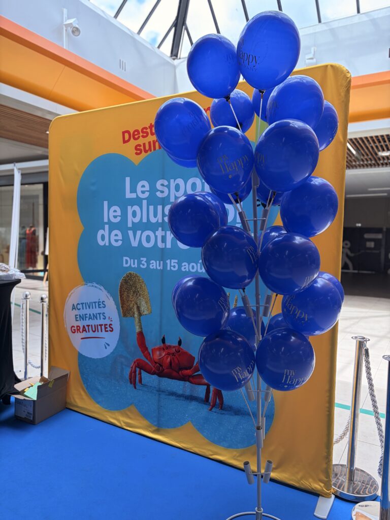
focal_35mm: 26
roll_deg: -0.6
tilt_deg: -3.6
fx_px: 391
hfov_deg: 53.1
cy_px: 260
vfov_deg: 67.3
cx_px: 195
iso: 50
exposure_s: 1/204
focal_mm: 5.96
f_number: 1.6
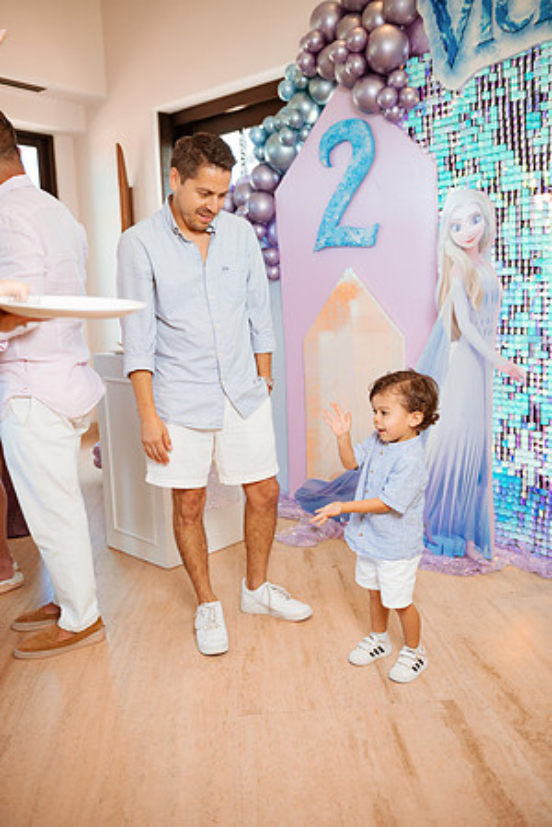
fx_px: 736
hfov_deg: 41.1
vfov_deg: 58.7
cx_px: 276
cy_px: 414
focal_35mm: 32
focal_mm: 32
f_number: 3.2
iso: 400
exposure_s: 1/200
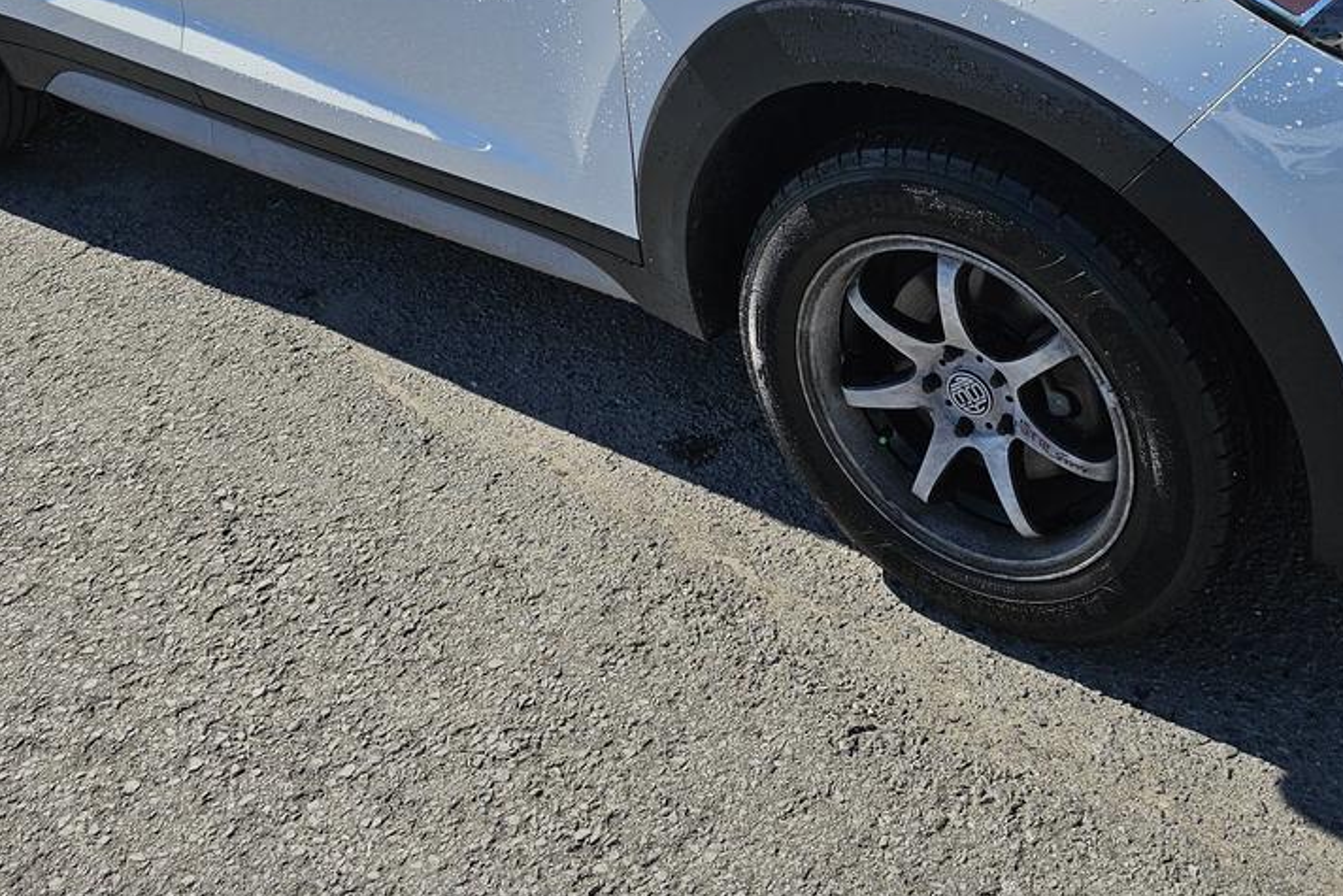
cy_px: 32
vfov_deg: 29.4
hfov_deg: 45.0
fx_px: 1604
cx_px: 839
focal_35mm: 43
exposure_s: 1/1314
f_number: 1.7
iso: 16
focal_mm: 6.3
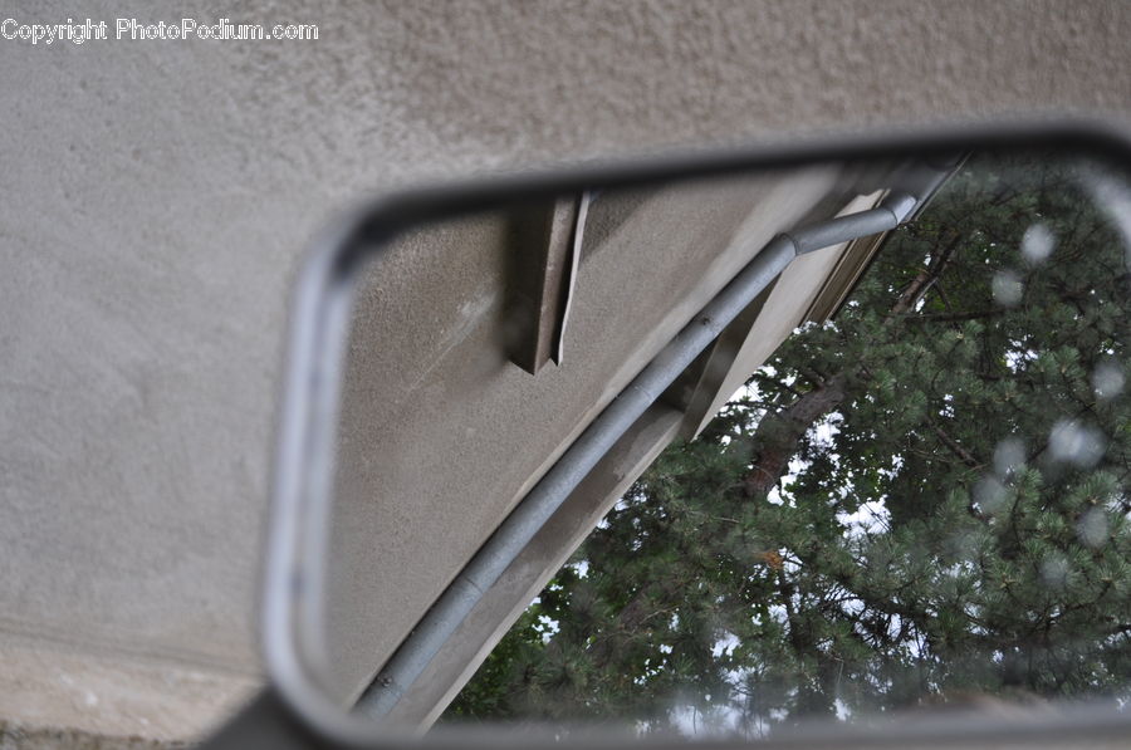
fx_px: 1506
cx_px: 566
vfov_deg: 28.0
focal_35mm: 48
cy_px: 375
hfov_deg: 41.2
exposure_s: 1/100
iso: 200
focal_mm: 32
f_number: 5
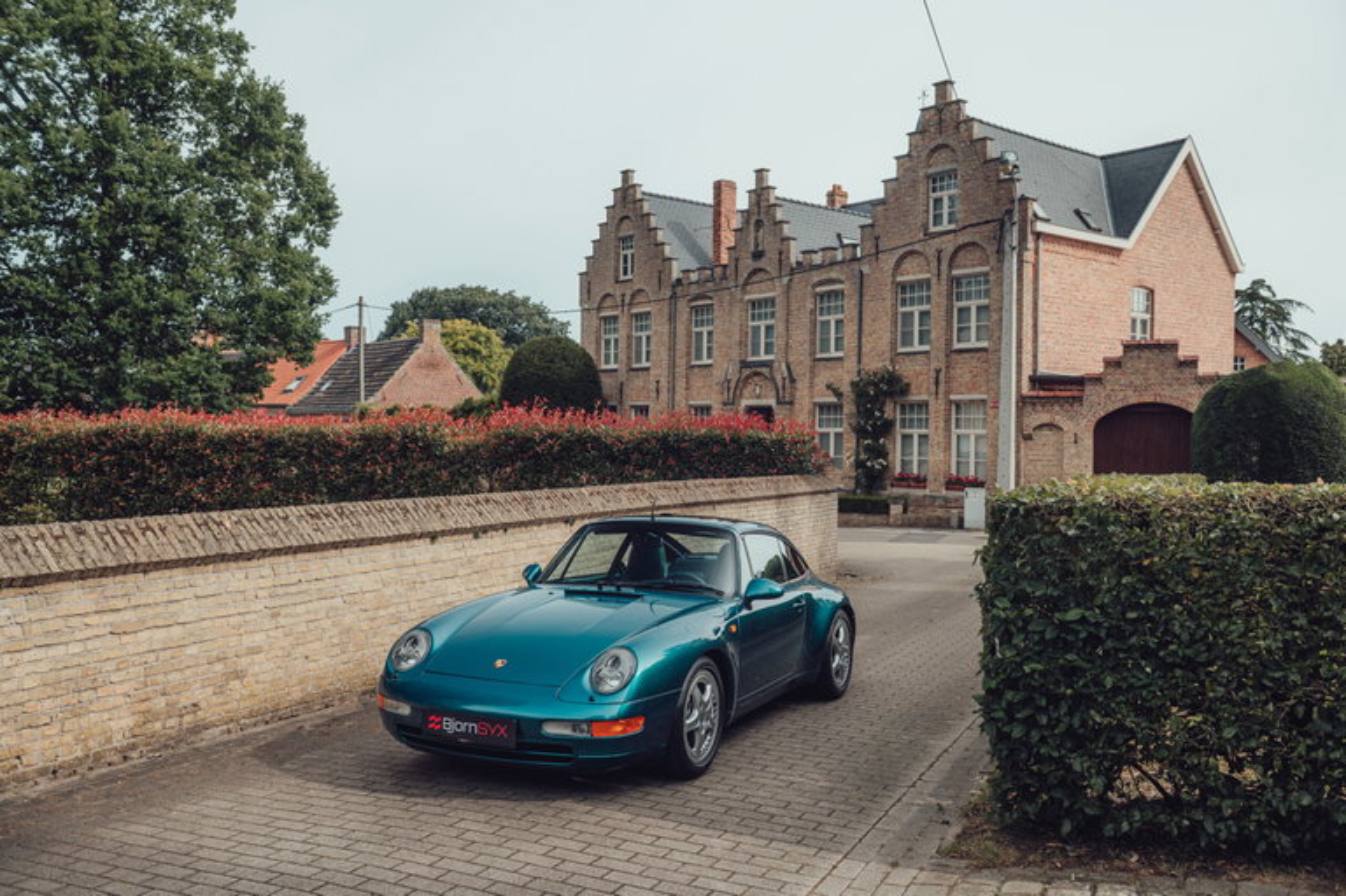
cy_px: 448
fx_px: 1196
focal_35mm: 32
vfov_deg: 41.1
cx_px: 673
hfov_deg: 58.7
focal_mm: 32
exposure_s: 1/200
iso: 200
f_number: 5.6
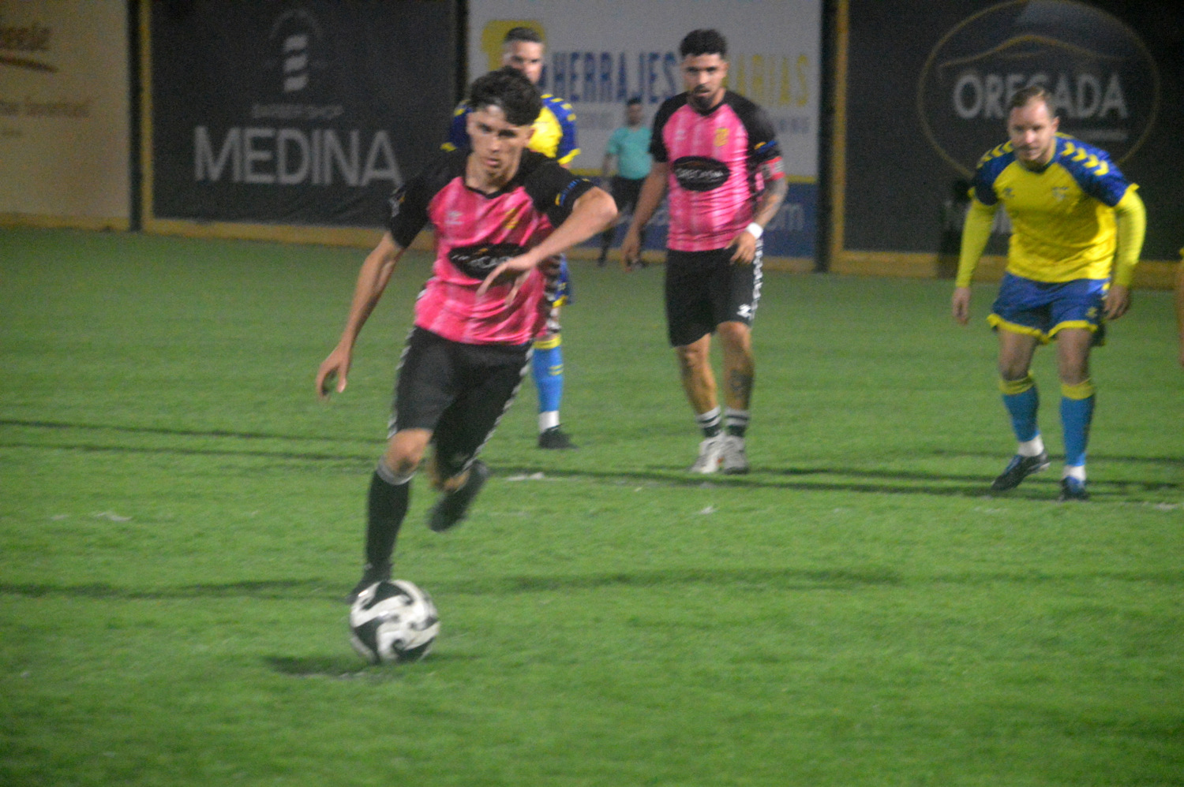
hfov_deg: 11.0
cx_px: 592
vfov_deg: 7.3
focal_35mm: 188
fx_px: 6162
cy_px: 394
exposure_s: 1/125
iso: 6400
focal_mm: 125
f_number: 7.1
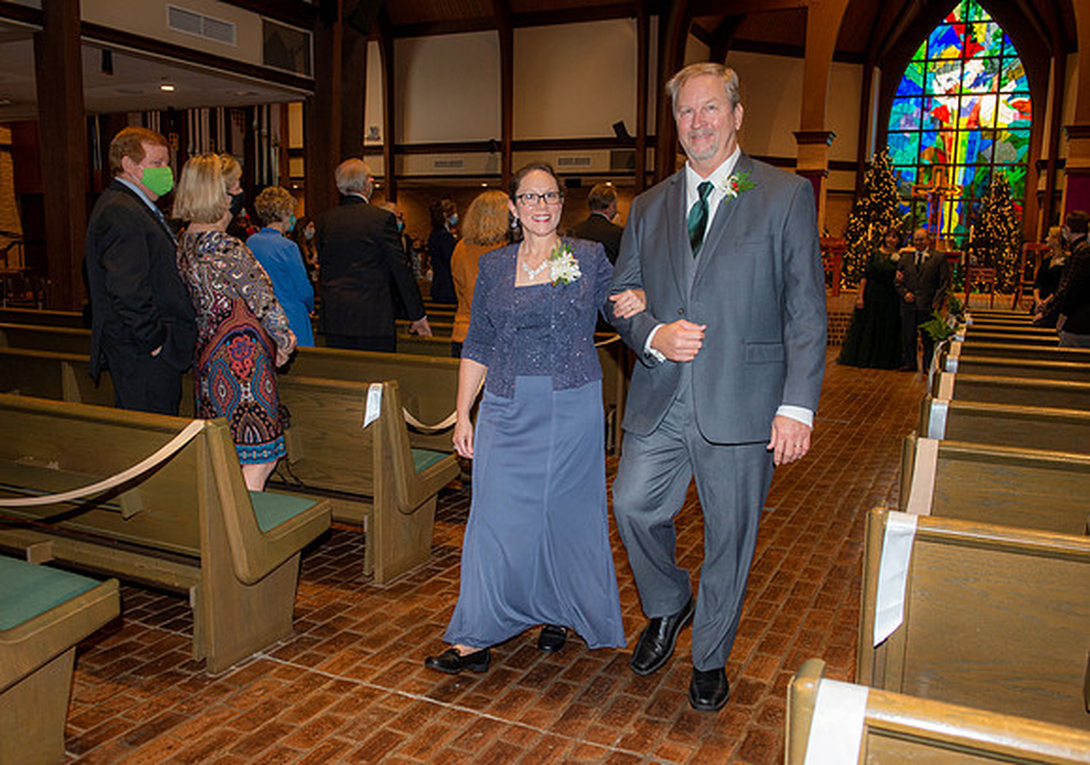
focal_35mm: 31
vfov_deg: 43.2
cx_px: 530
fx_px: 965
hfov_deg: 58.9
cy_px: 399
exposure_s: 1/125
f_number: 5.6
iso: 1600
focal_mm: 29
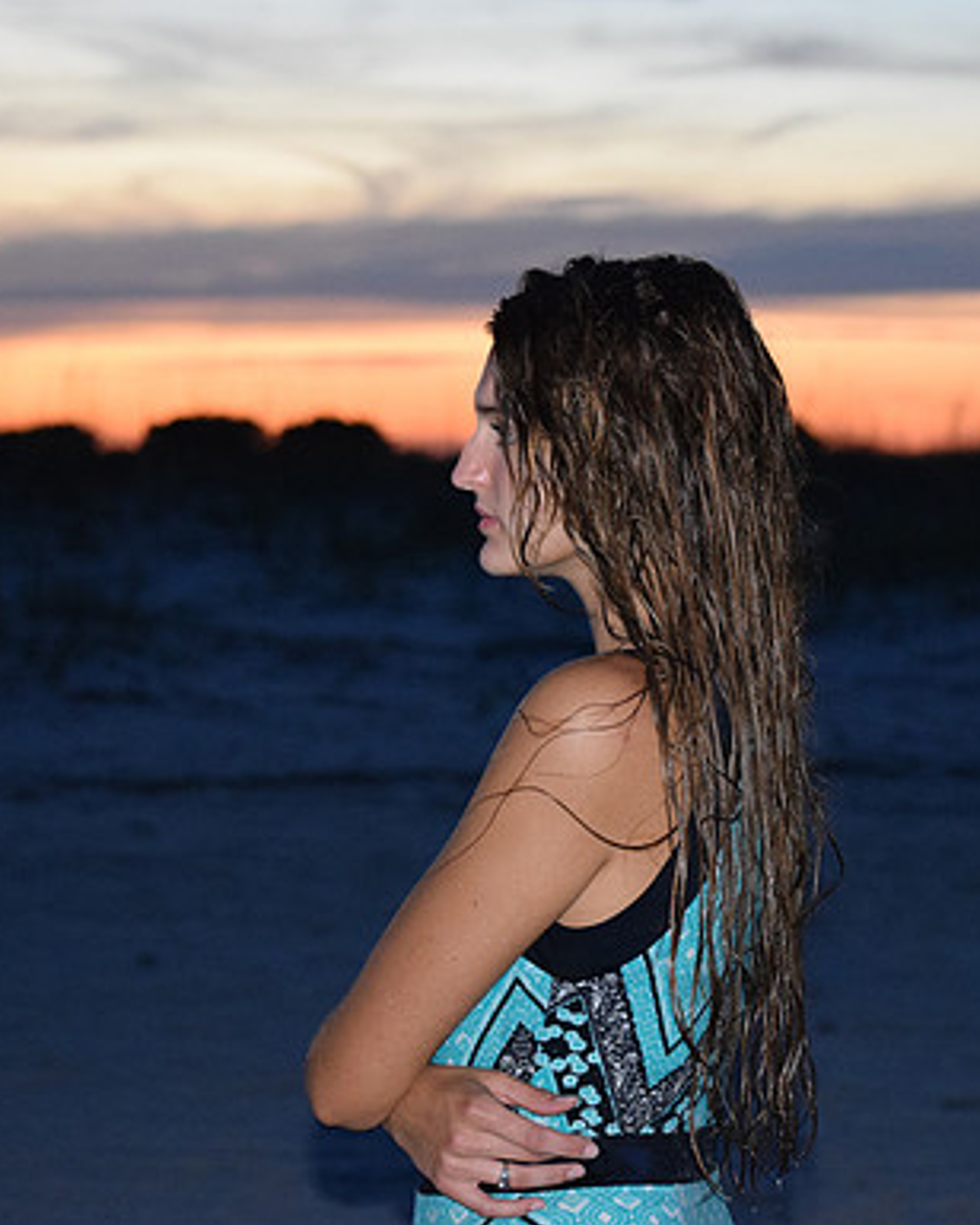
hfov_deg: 13.2
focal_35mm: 117
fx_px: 4231
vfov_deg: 16.5
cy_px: 612
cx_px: 620
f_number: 4
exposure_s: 1/15
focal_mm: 55
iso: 3200
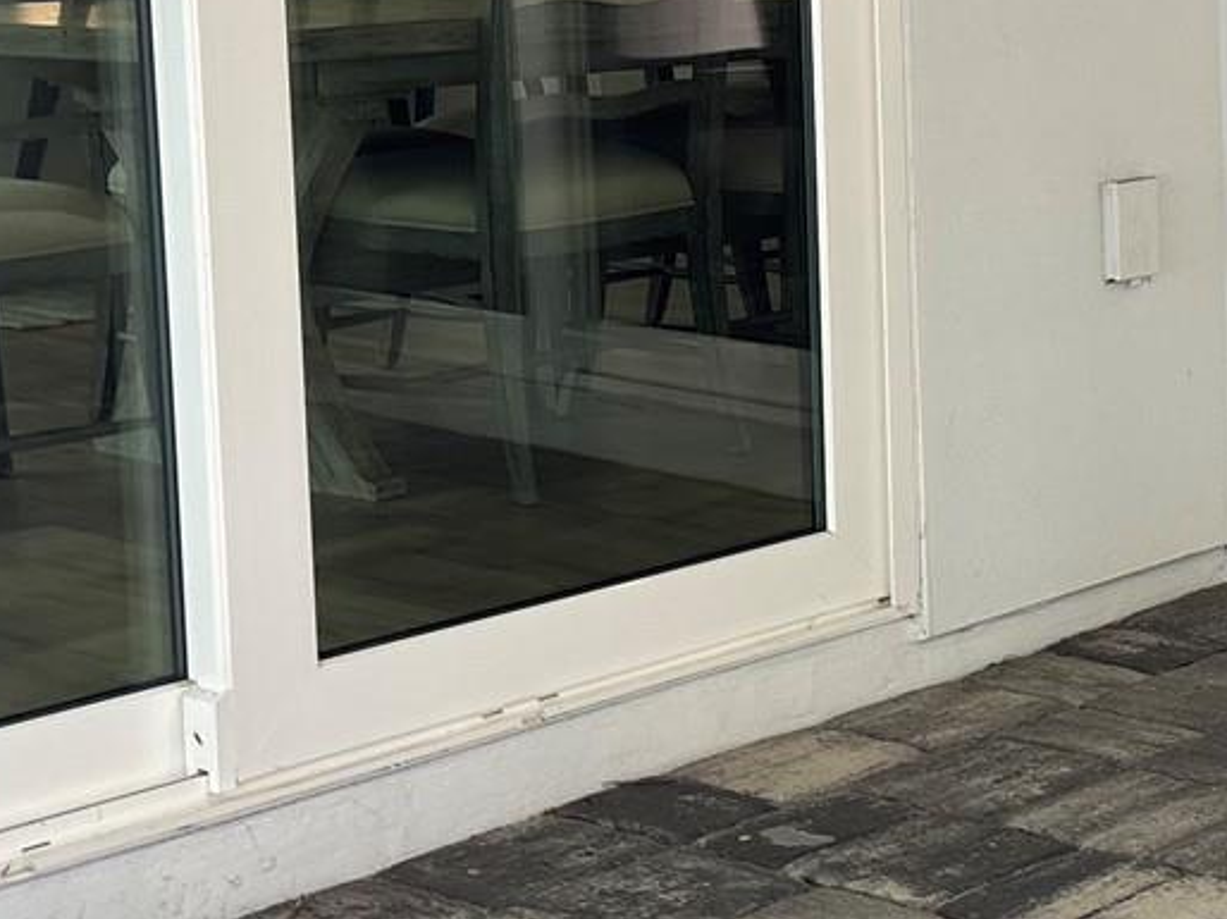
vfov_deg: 17.9
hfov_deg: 21.8
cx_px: 1576
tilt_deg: -6.1
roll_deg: +0.9
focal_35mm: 81
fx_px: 2870
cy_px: 100
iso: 50
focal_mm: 5.96
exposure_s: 1/121
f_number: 1.6
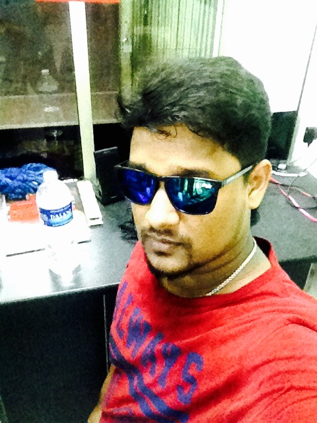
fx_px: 427
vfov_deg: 52.6
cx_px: 158
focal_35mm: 35
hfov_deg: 40.7
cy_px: 212
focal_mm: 1.85
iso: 1000
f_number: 2.4
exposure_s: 1/30
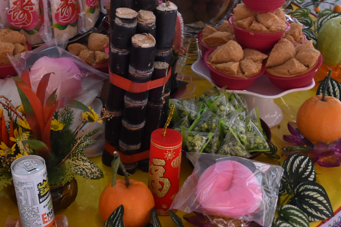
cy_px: 61
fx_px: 796
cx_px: 43
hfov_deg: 23.6
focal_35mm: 84
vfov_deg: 16.2
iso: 1600
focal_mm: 24
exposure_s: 1/125
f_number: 5.6
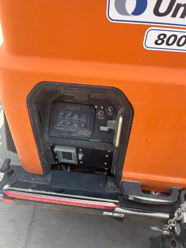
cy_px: 124
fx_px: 186
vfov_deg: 67.3
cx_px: 93
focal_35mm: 26
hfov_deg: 53.1
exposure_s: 1/625
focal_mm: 5.1
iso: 50
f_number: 1.6
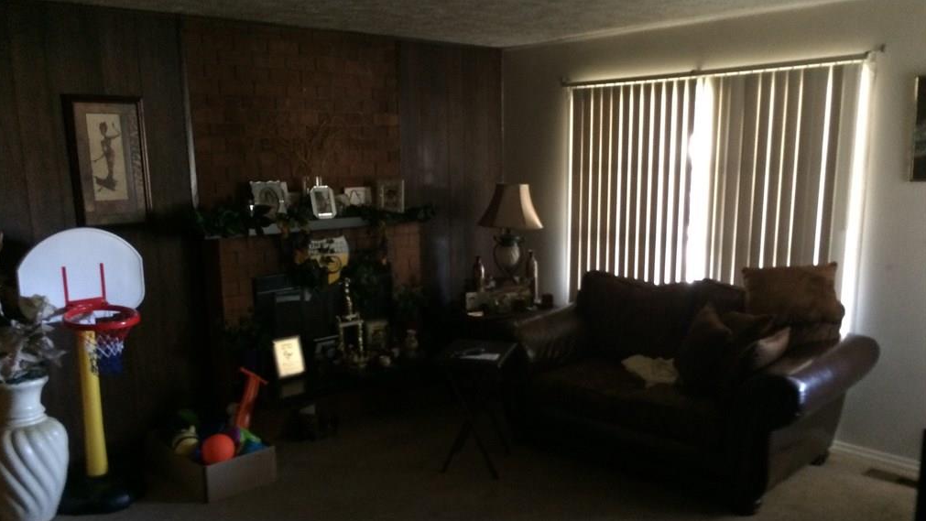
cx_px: 460
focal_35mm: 32
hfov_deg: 61.0
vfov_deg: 36.6
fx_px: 786
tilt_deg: -10.3
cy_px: 307
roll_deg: +0.7
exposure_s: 1/15
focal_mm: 4.15
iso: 250
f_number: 2.2
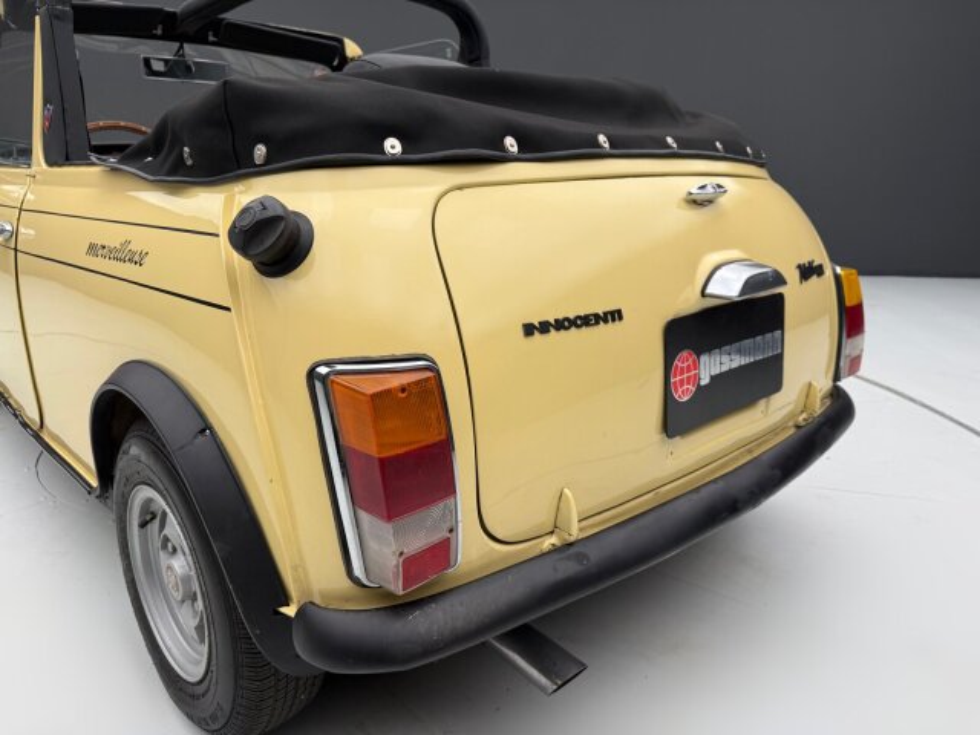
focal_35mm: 24
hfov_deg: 71.6
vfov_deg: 56.8
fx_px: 679
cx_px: 490
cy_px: 368
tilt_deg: -15.7
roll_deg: -0.3
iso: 100
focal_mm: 6.76
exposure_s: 1/99
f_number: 1.78
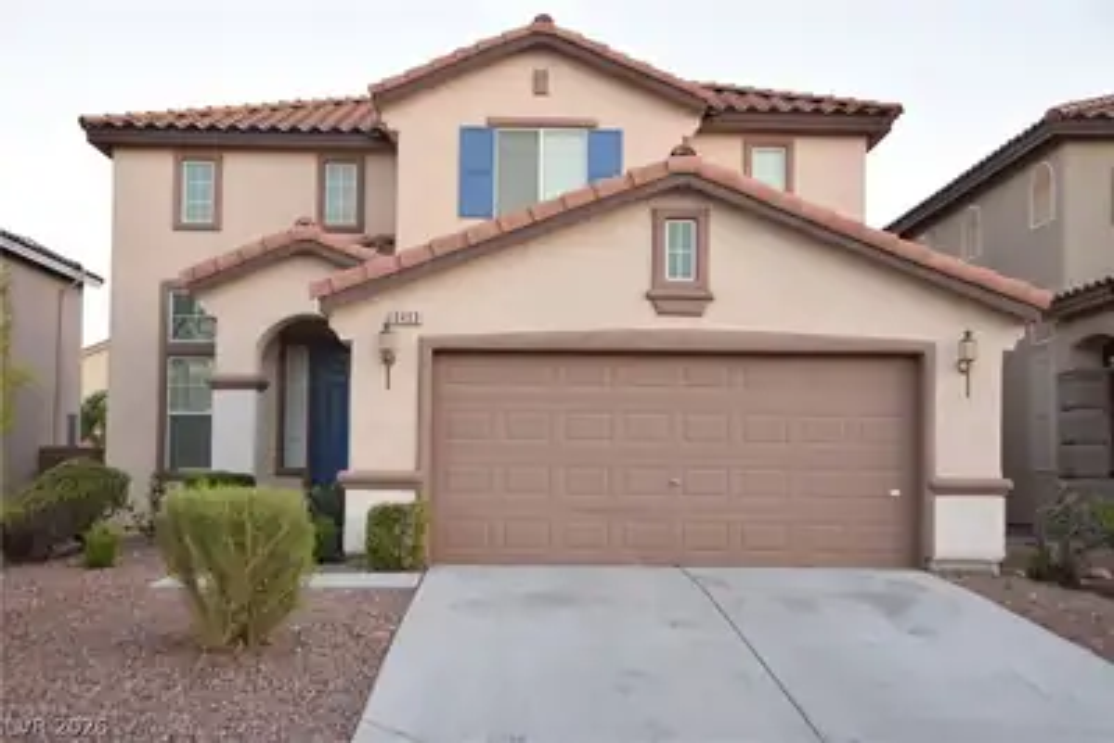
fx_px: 1207
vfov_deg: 34.2
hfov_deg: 49.5
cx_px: 557
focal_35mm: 39
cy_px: 372
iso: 400
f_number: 5
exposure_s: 1/100
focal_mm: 26
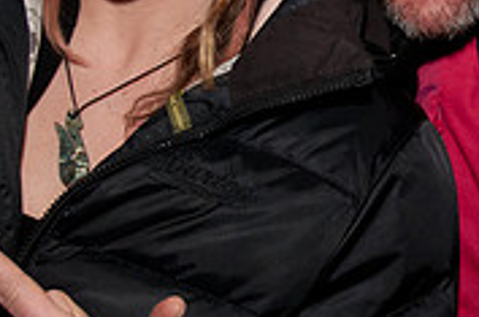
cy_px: 45
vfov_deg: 11.5
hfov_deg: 17.1
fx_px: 1566
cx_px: 457
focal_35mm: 118
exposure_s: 1/50
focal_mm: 24
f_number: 3.8
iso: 800
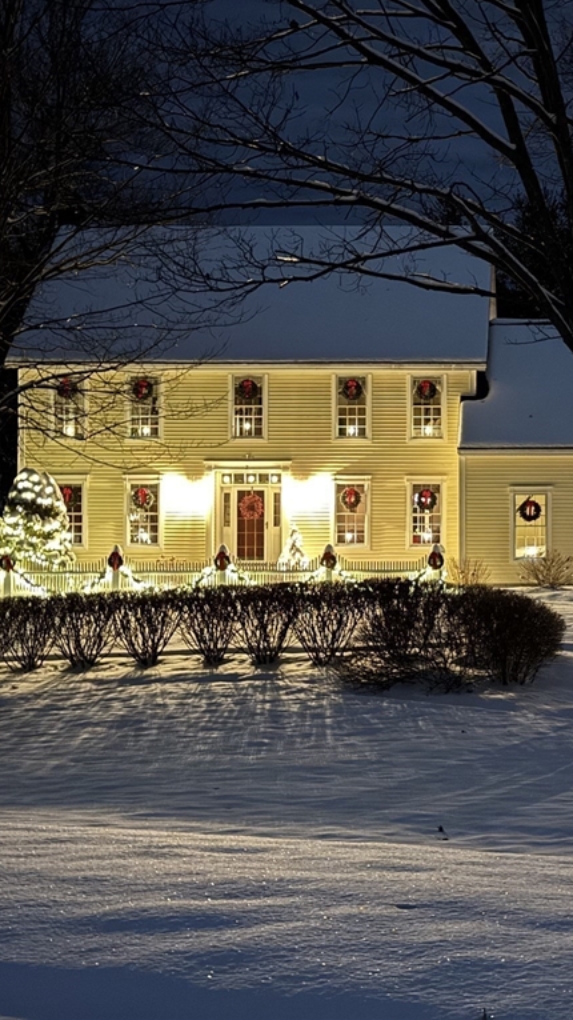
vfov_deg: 30.2
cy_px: 509
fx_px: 1892
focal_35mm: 70
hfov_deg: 17.0
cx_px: 496
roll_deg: -0.3
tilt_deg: +1.8
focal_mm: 6.76
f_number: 1.78
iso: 400
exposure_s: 1/2
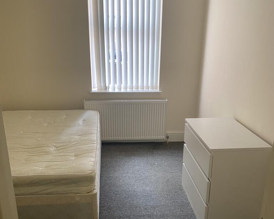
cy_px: 137
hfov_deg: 52.8
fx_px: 276
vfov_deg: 43.0
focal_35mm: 34
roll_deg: -1.7
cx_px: 137
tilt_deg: -17.1
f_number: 1.8
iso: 160
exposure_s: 1/50
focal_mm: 4.25
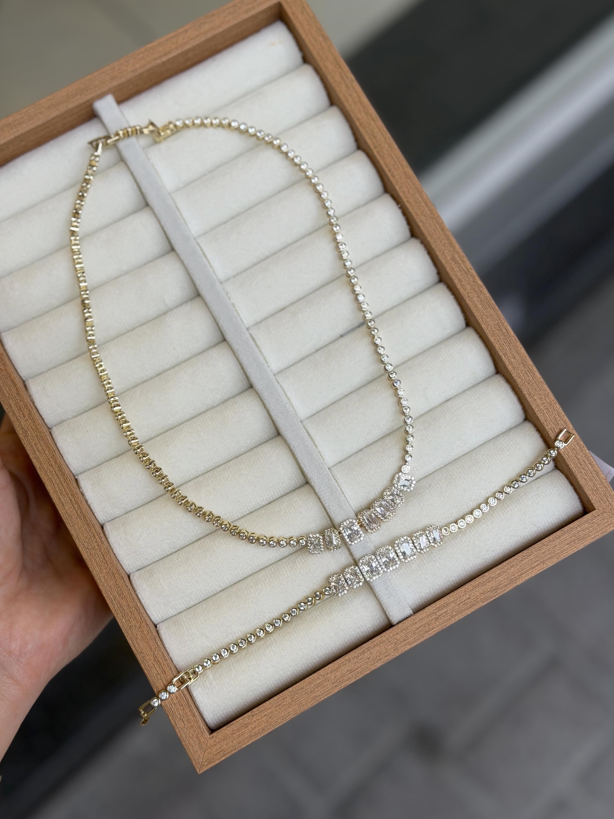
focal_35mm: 48
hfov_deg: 30.3
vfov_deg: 39.7
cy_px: 410
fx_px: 1135
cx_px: 307
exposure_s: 1/373
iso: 64
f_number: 1.78
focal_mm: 6.76
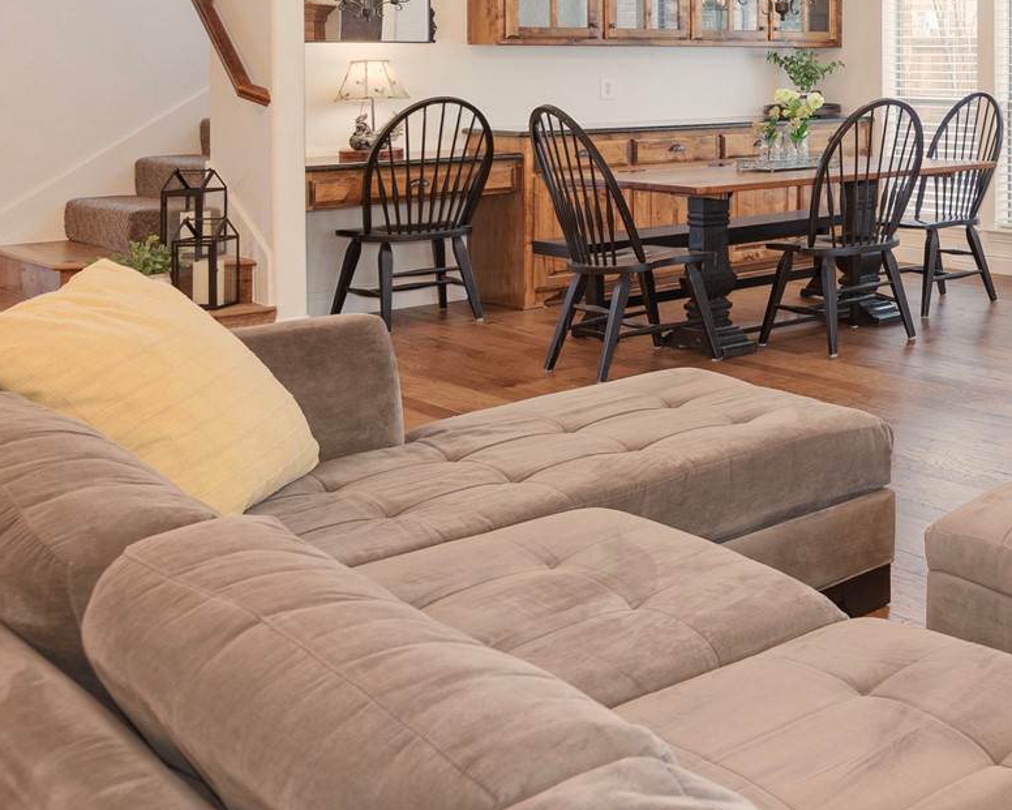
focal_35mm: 42
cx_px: 1365
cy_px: 69
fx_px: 1258
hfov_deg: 31.7
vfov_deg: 33.6
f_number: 7.1
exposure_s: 1
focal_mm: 16
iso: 100
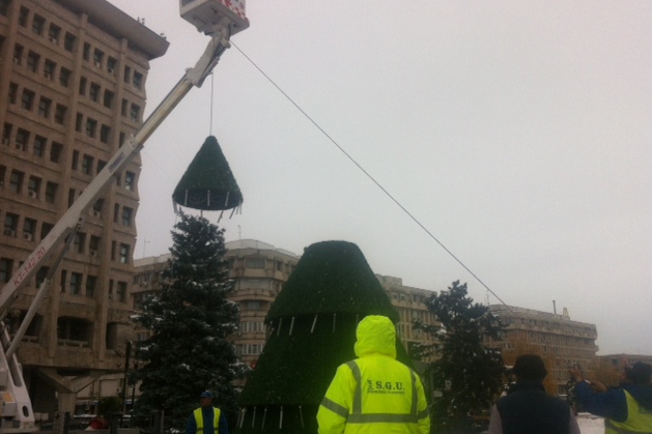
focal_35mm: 37
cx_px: 325
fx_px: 670
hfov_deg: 51.9
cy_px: 222
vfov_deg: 35.9
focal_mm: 3.85
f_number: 2.8
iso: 80
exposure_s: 1/1885
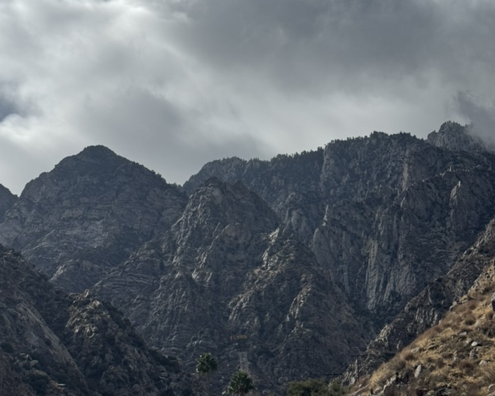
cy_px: 103
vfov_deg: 22.3
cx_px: 232
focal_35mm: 68
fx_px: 996
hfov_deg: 27.9
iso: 50
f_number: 1.78
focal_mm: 6.76
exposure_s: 1/15385
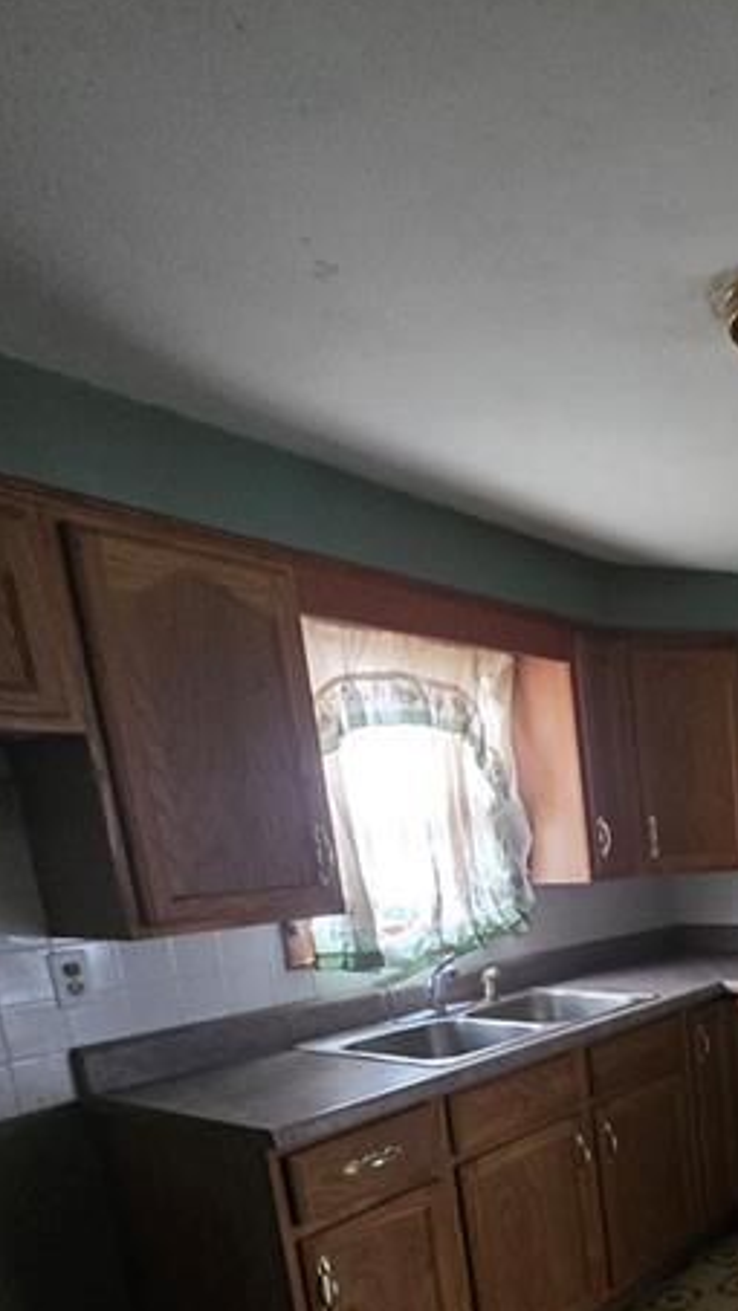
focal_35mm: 24
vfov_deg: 70.6
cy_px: 1001
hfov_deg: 38.7
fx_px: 834
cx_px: 825
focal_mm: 2.2
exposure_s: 1/24
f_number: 2.2
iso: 1250
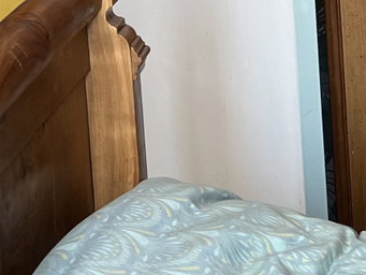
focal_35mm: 122
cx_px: -237
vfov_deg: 11.3
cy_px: -214
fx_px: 1290
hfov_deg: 14.6
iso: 80
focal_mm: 5.1
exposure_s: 1/122
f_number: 1.6
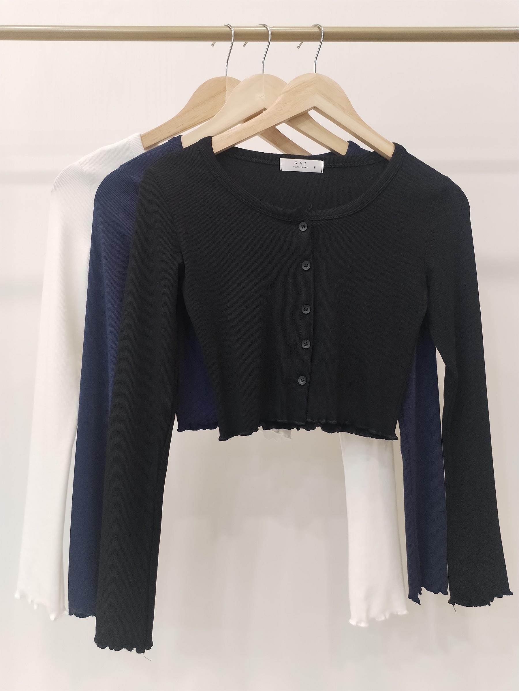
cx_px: 260
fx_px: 580
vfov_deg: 61.7
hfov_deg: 48.2
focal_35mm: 29
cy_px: 346
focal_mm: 4.75
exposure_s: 1/50
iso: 476
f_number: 1.8
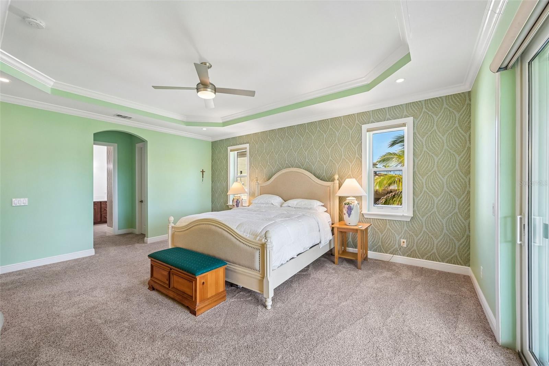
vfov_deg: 81.2
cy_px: 183
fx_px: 213
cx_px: 274
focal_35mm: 14
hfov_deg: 104.3
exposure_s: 1/25
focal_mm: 14
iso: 400
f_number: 8
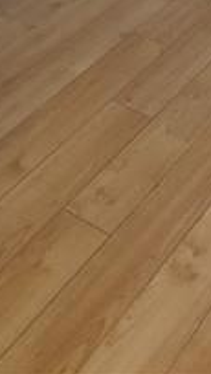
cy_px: -328
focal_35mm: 71
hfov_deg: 15.7
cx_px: 310
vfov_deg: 19.9
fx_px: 705
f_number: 2.2
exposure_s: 1/59
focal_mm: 2.2
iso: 200
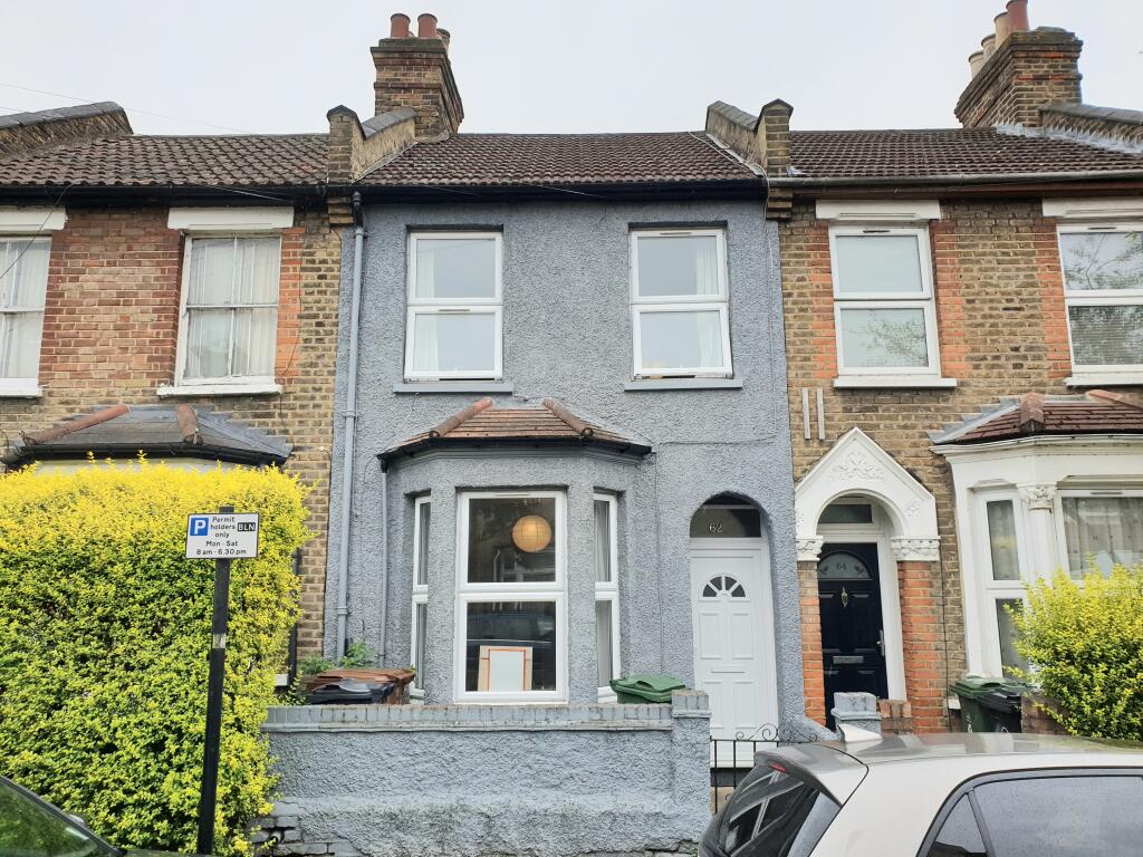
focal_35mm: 26
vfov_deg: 53.1
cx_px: 572
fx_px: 859
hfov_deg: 67.3
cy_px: 428
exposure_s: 1/880
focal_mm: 4.3
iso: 50
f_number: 2.4
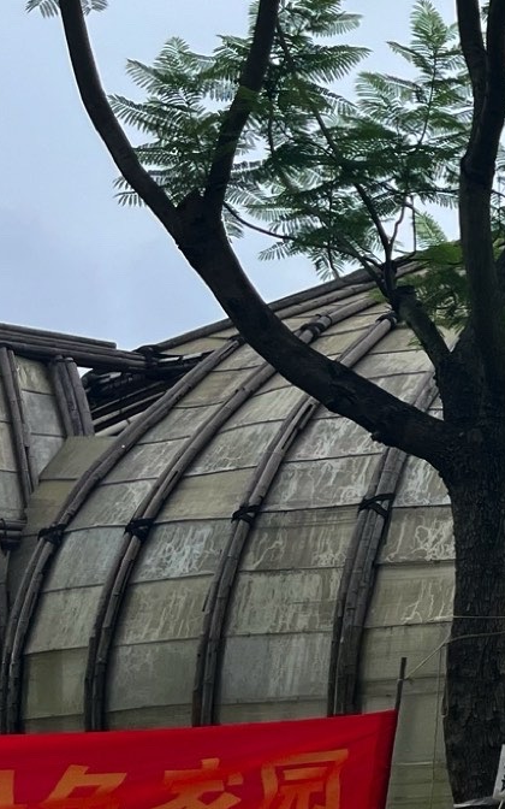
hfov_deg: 12.4
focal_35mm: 84
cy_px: 356
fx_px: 1850
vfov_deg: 24.6
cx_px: 1204
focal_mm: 5.1
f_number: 1.6
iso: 50
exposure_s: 1/1923
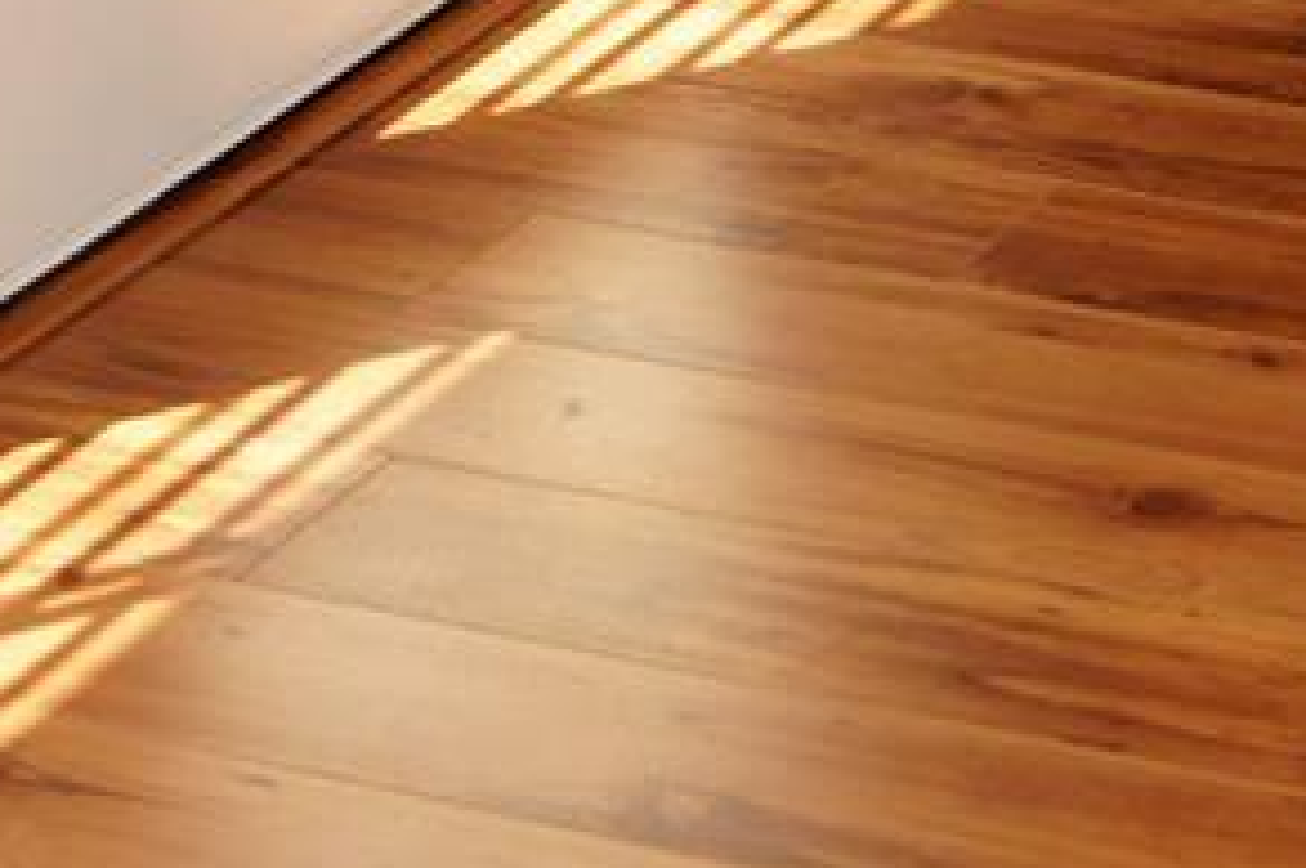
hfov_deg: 12.5
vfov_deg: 8.2
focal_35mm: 154
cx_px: 2138
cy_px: -1197
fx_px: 5580
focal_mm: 20
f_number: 5.6
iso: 100
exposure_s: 1/60
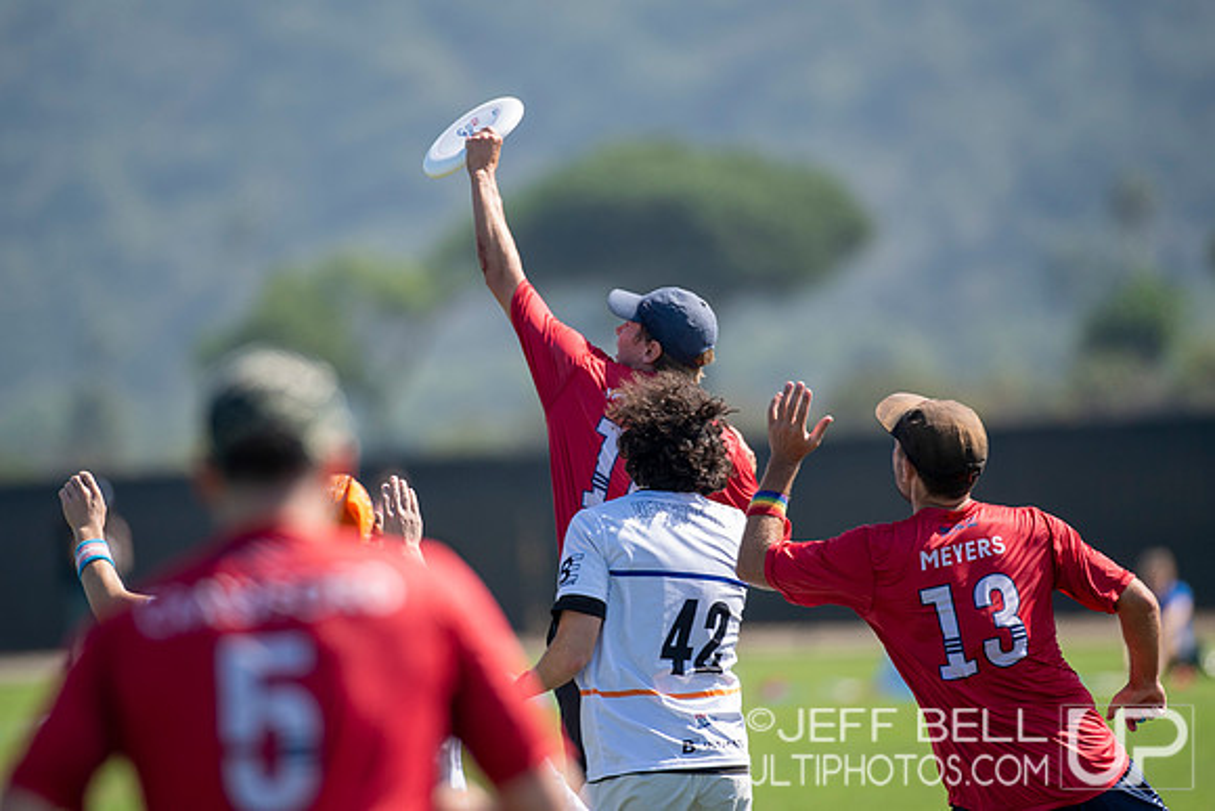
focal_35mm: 450
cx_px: 608
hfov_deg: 4.6
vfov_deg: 3.1
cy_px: 406
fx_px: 15190
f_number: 3.2
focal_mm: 300
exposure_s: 1/2500
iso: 220
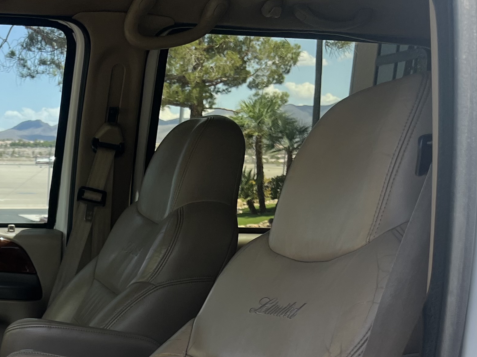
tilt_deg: -16.3
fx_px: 923
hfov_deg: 27.4
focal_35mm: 67
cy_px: 421
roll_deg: -1.7
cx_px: 7
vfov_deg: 20.6
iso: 50
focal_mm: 5.7
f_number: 1.5
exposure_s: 1/621
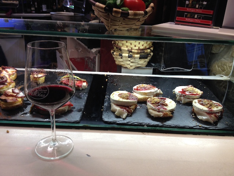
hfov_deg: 52.6
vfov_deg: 40.7
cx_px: 117
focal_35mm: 35
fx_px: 237
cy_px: 88
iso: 50
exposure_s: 1/30
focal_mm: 4.28
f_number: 2.4
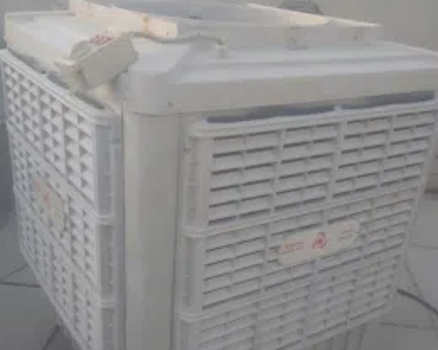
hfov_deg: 46.8
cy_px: 232
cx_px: 226
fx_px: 506
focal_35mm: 39
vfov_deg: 37.8
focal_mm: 3.92
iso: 64
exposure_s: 1/270
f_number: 1.7
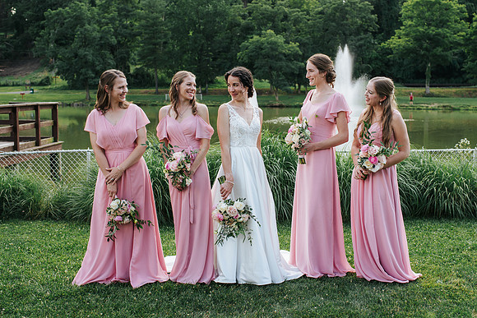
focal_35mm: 43
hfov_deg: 45.6
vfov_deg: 31.3
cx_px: 255
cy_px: 151
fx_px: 567
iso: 180
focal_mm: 35
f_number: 3.2
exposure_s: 1/640
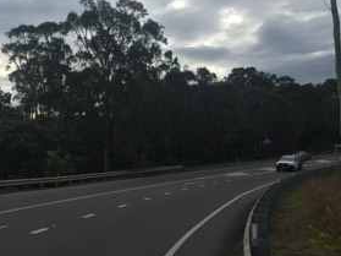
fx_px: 532
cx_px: 92
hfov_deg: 34.9
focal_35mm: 54
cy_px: 135
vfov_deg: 27.0
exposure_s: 1/2825
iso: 32
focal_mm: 4.15
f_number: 2.2
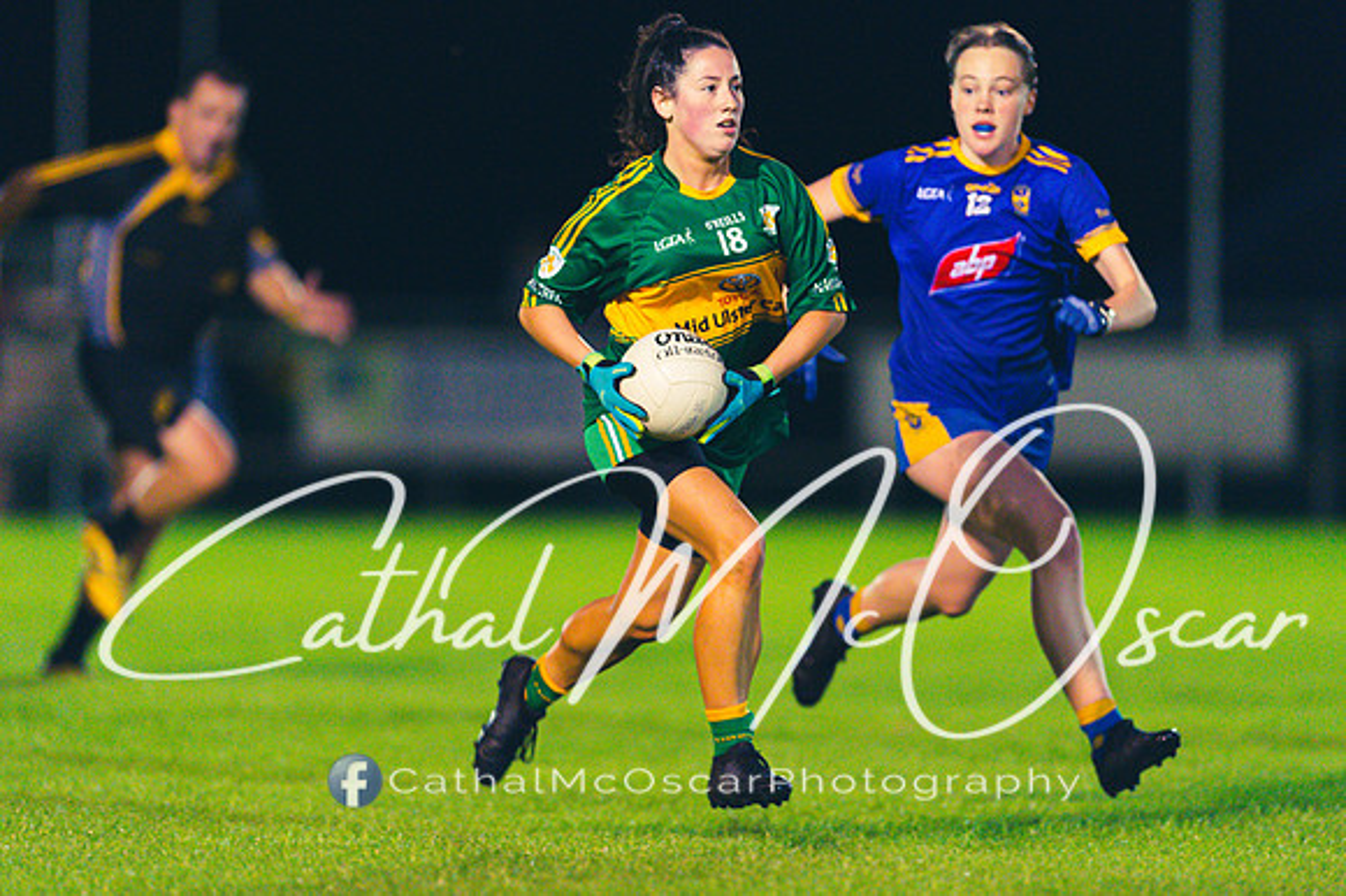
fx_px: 15654
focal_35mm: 419
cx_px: 655
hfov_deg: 4.9
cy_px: 449
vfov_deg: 3.3
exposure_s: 1/500
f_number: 2.8
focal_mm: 400
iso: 5000
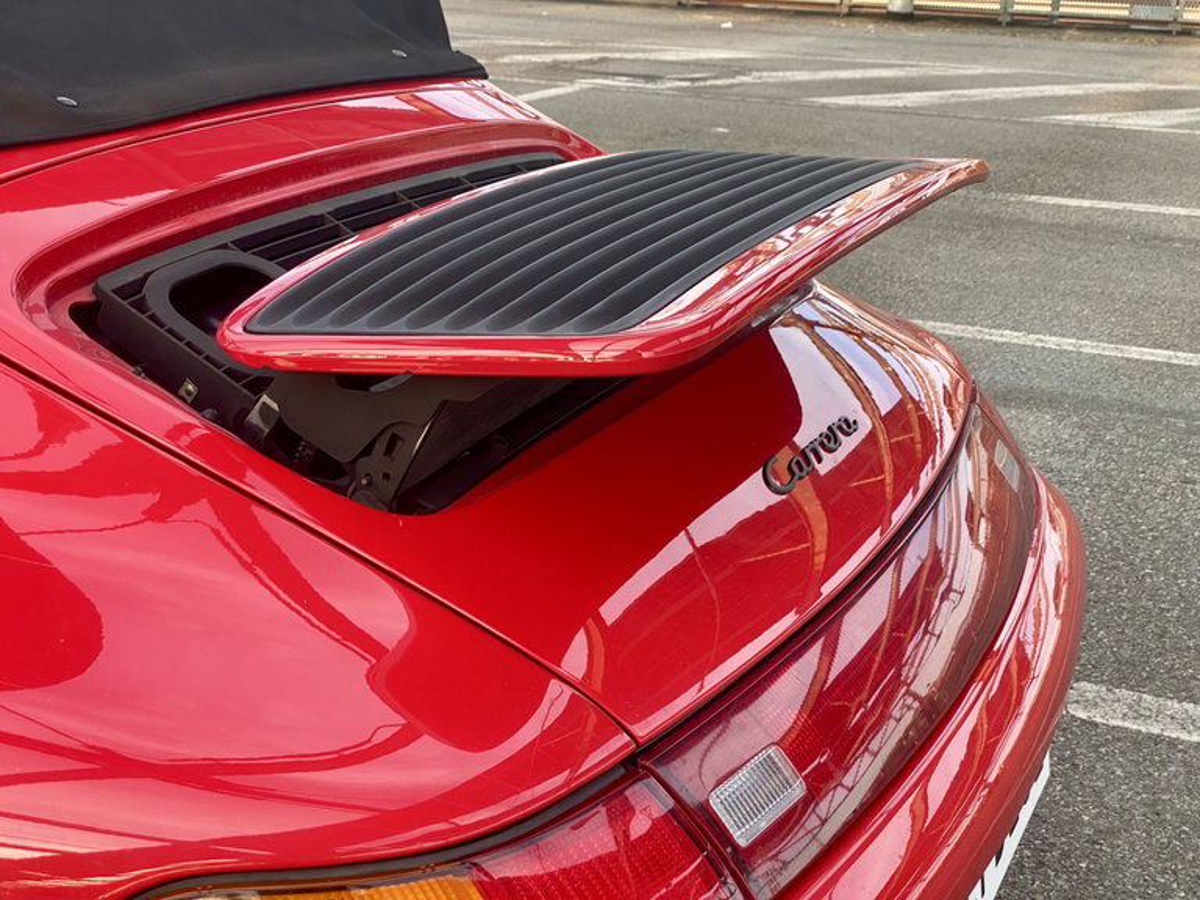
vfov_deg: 28.0
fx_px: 1803
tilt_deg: -18.3
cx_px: 600
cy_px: 450
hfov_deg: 36.8
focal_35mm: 52
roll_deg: -3.3
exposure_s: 1/122
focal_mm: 6
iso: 50
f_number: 2
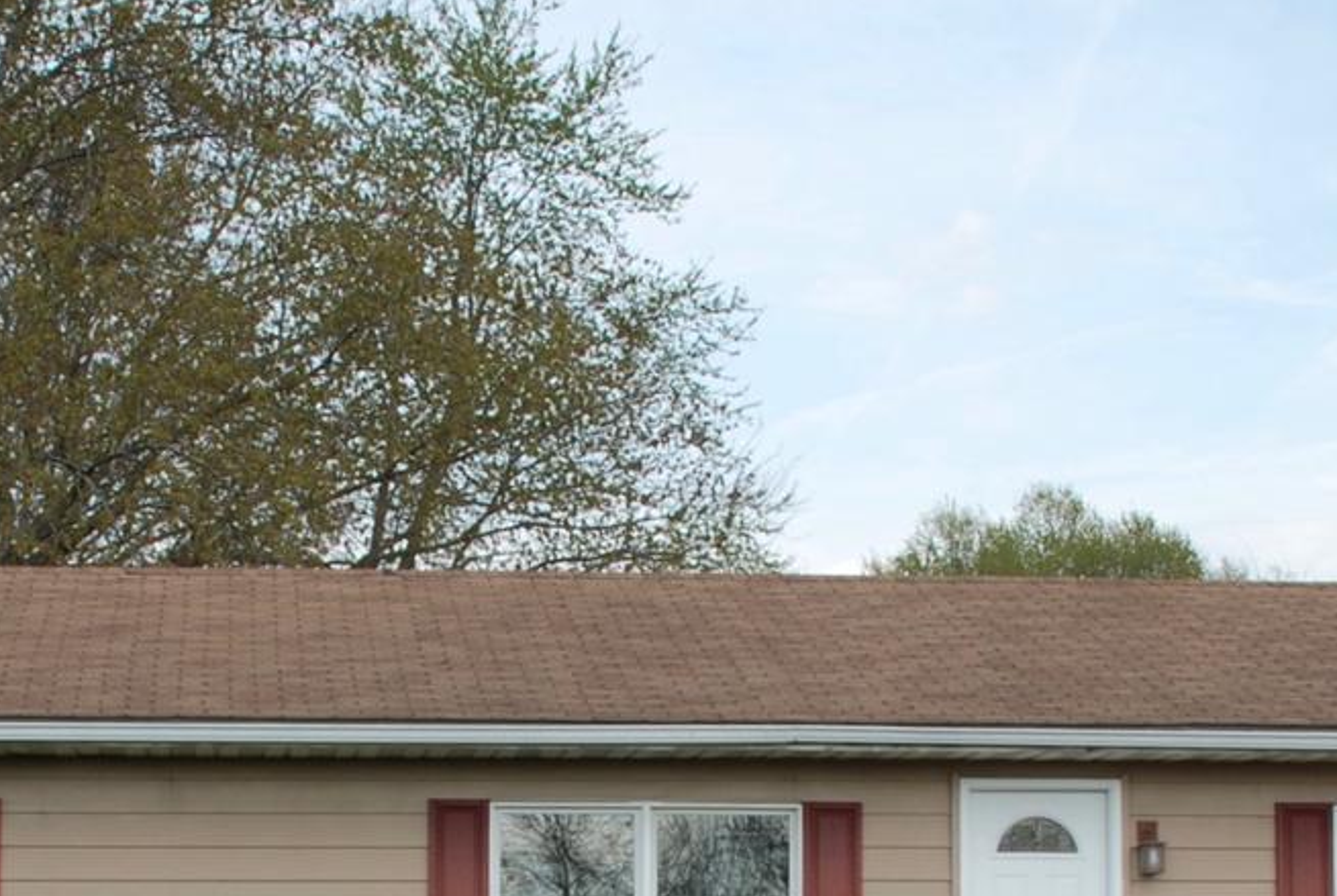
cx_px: 670
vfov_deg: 20.4
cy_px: 770
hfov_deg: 30.5
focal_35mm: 66
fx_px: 2455
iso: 100
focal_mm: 20
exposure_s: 1/200
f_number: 7.1
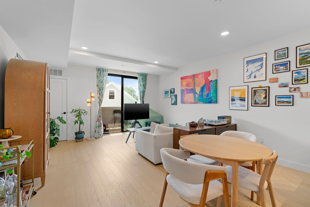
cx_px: 155
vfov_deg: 73.8
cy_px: 104
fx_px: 138
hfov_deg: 96.7
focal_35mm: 16
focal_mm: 16
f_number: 7.1
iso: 125
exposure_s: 1/1.67
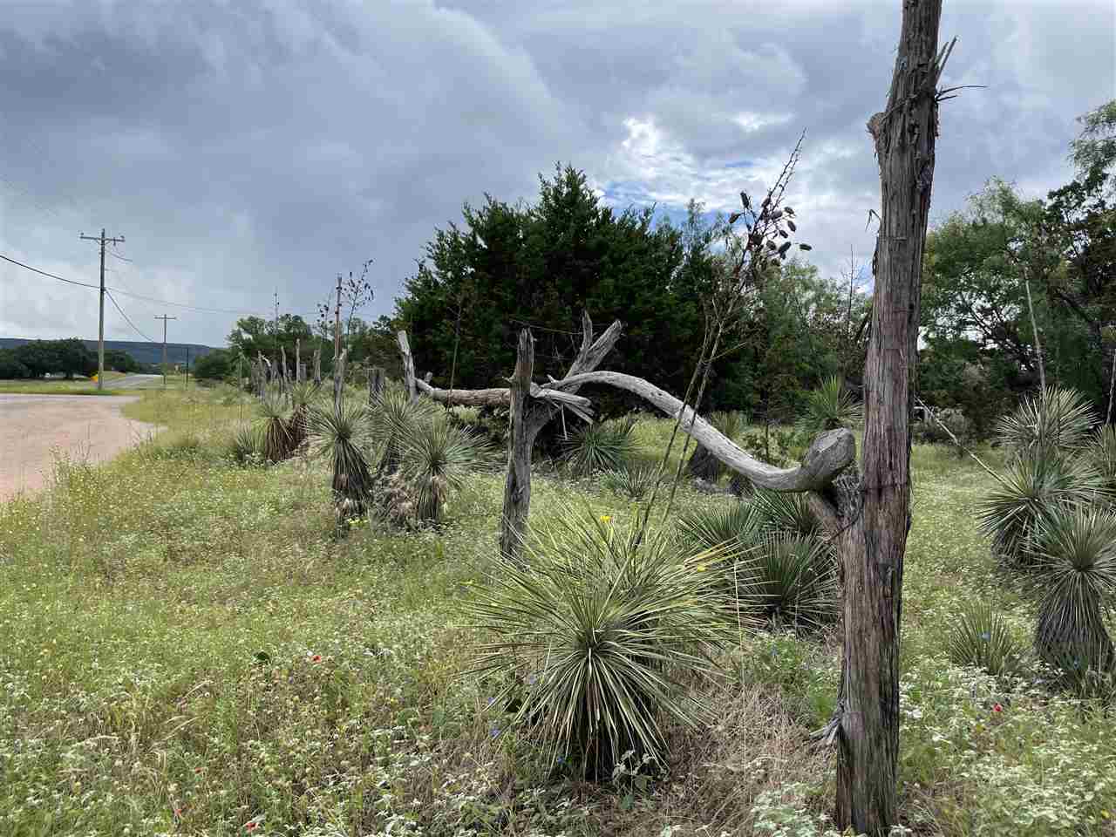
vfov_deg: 53.1
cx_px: 558
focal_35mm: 26
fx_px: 838
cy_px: 418
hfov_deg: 67.3
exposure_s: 1/2747
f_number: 1.6
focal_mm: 4.2
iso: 32
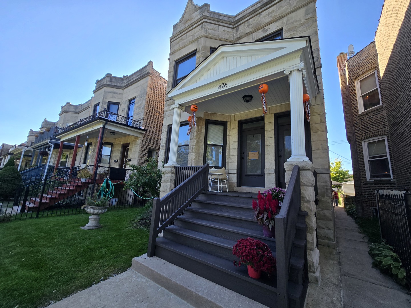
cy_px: 154
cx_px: 206
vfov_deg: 89.9
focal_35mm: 13
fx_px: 154
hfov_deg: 106.2
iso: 50
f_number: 2.2
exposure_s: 1/621
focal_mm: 2.2
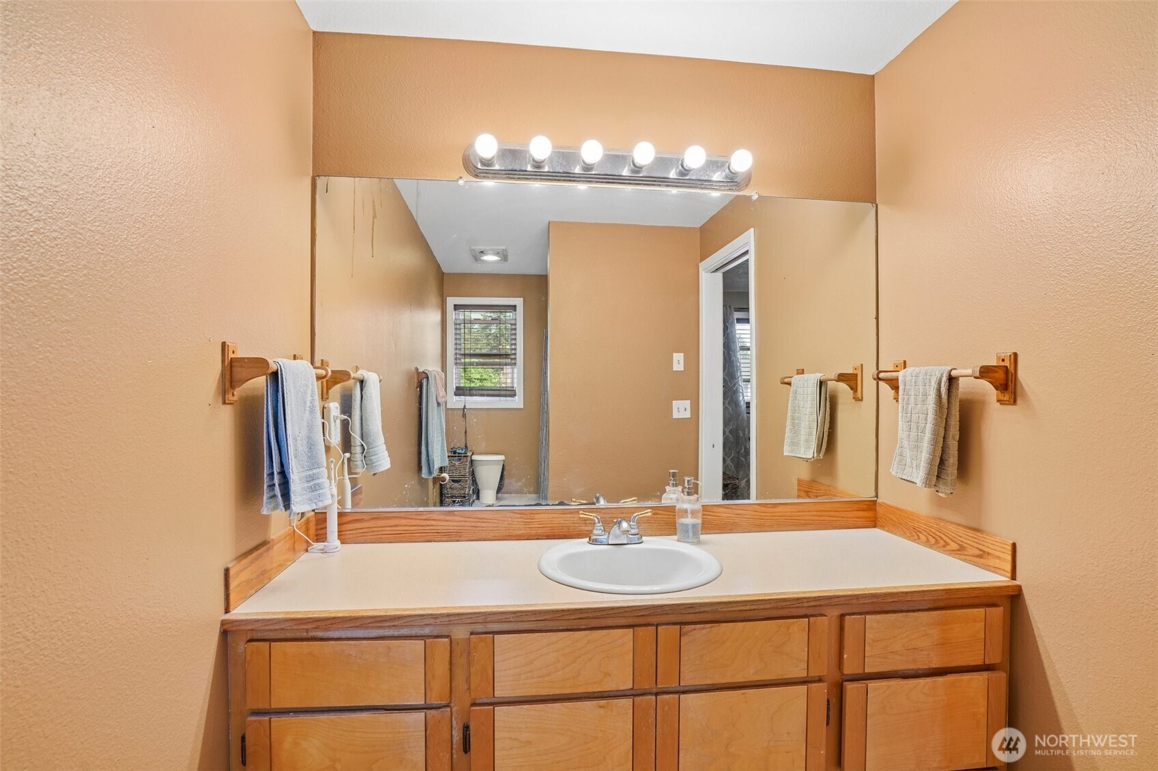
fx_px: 579
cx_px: 579
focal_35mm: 18
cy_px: 386
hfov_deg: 90.0
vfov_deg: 67.4
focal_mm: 18
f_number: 8
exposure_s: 1/20
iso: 400
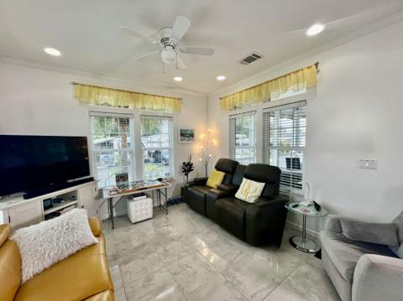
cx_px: 202
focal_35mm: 13
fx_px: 151
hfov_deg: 106.2
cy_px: 150
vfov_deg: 89.8
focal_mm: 1.57
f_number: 1.8
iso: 32
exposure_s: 1/120
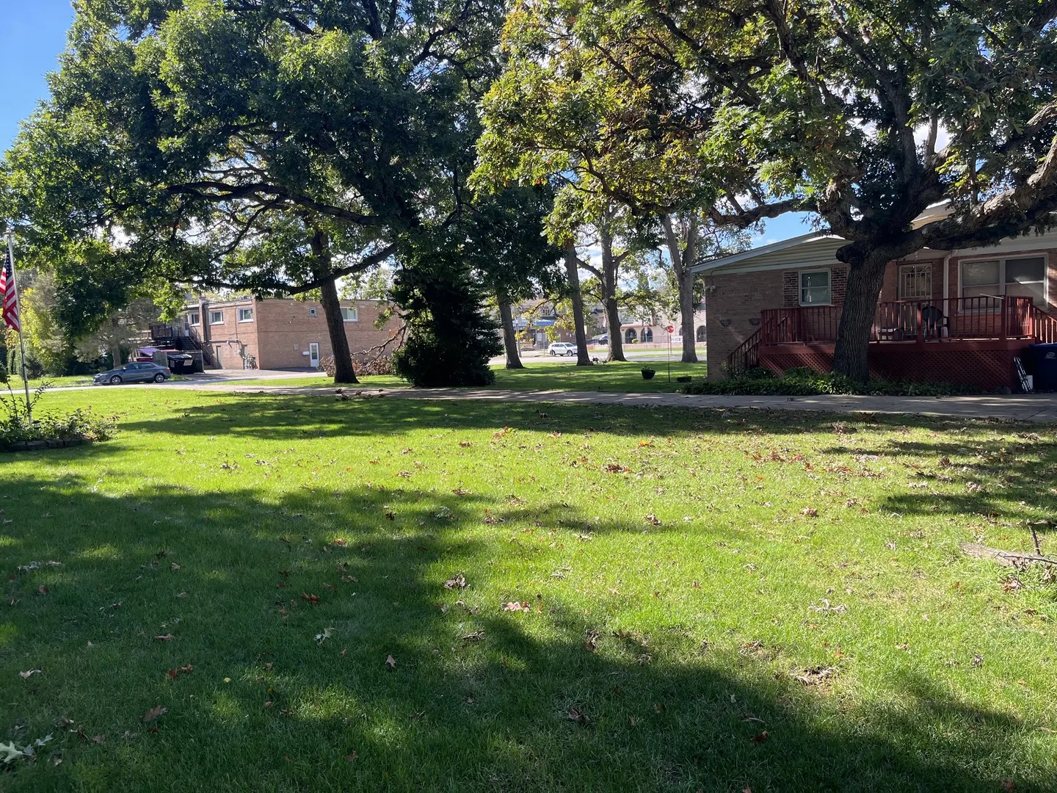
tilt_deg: -4.6
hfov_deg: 67.3
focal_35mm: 26
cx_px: 528
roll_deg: +2.9
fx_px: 794
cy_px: 396
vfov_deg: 53.1
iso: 50
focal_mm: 5.1
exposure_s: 1/742
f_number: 1.6
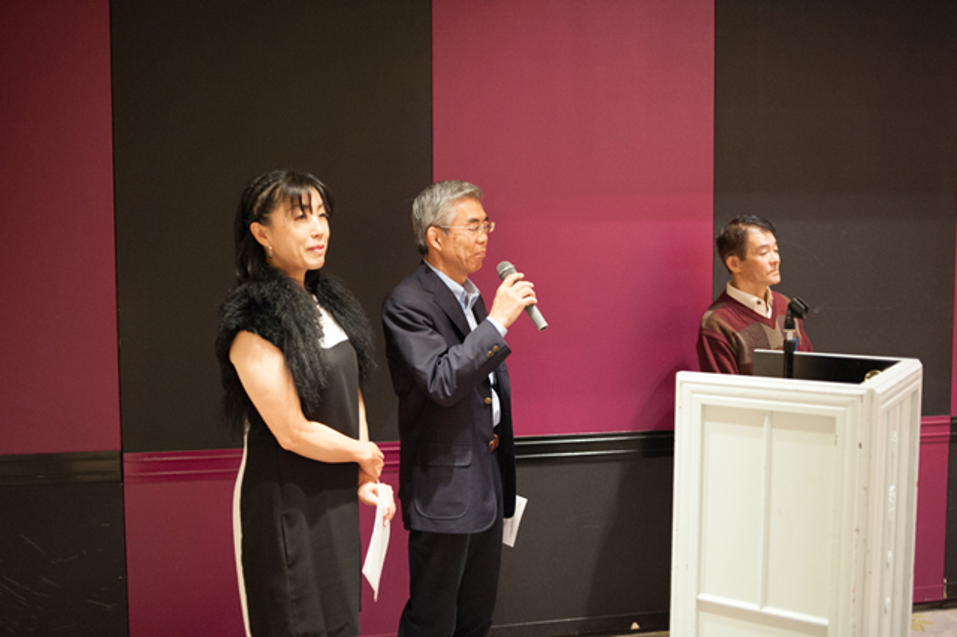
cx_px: 478
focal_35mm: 35
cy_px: 318
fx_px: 930
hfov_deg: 54.5
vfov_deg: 37.8
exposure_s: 1/100
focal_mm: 35
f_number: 2.8
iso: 2500
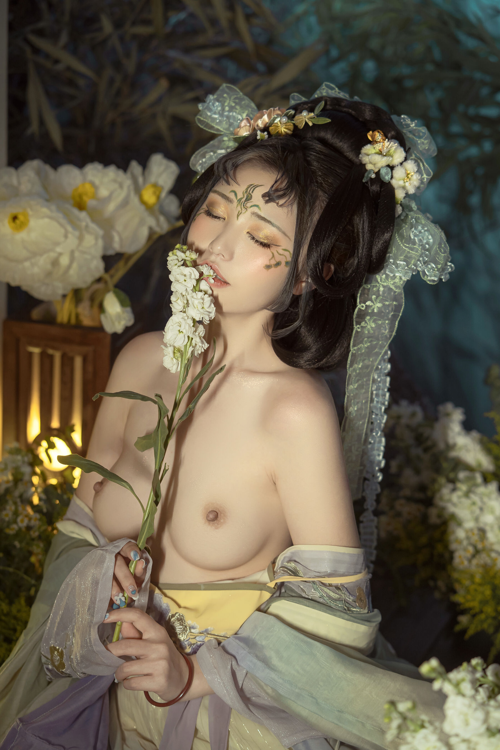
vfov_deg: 23.9
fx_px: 1771
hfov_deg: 16.1
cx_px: 250
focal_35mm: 85
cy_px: 375
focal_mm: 85
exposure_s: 1/40
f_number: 3.5
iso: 640
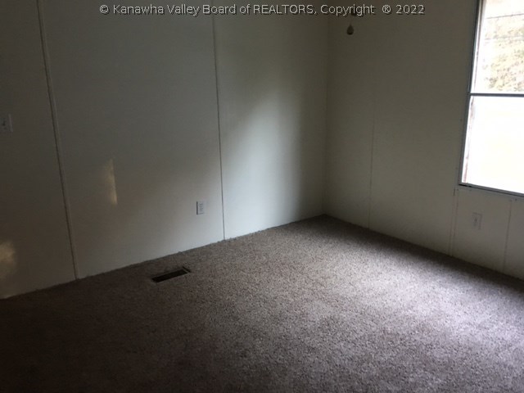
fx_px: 439
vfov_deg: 48.2
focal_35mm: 29
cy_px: 196
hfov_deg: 61.7
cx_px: 262
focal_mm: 4.15
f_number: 2.2
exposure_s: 1/15
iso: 80
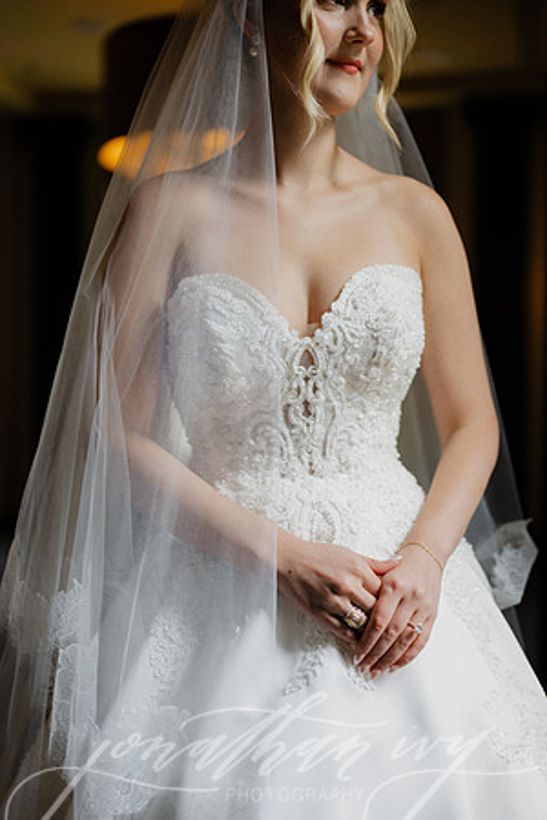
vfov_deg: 39.6
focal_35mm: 50
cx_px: 274
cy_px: 410
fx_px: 1139
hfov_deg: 27.0
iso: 100
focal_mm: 50
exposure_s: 1/50
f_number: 2
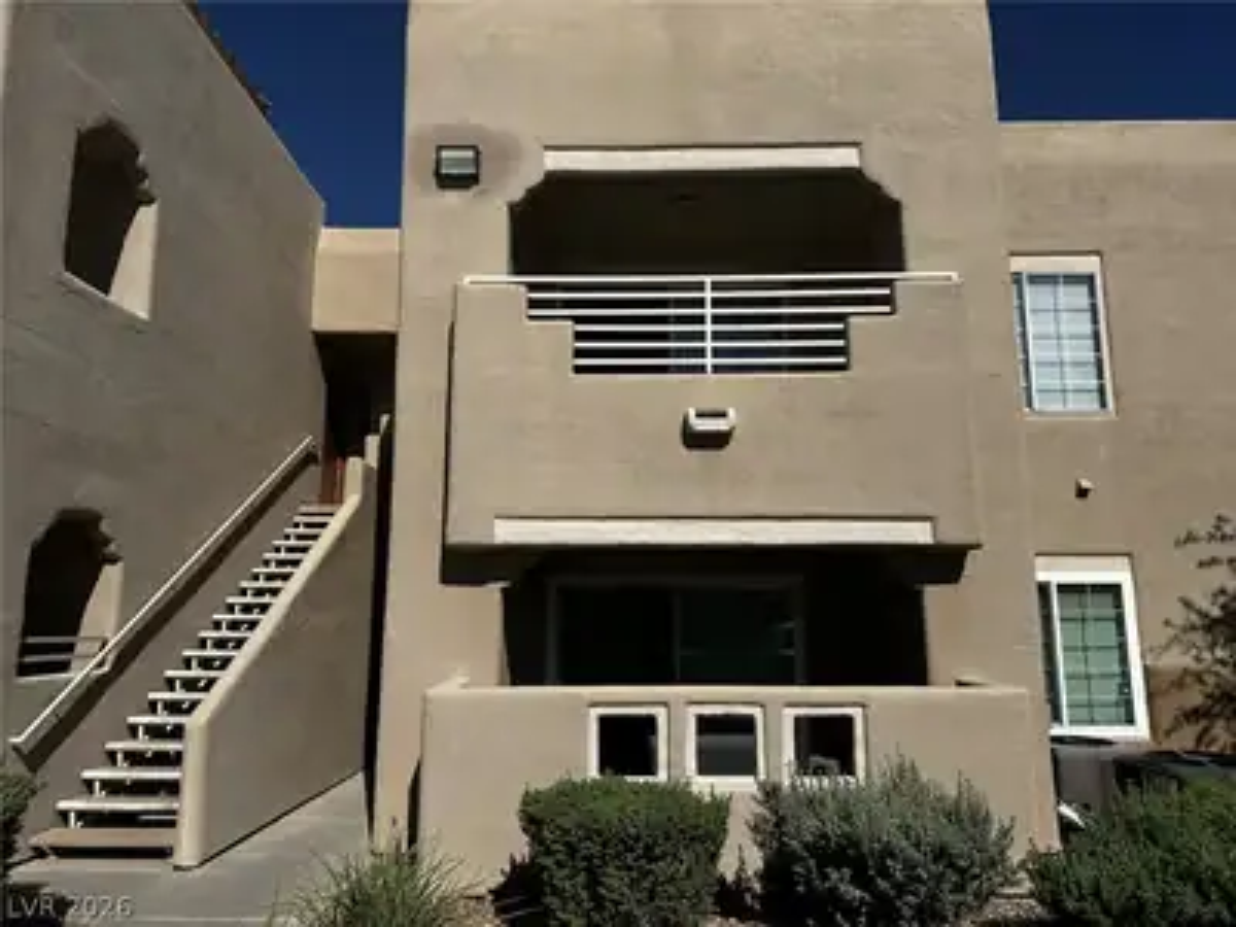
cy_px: 464
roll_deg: +0.1
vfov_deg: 56.8
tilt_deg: +10.2
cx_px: 618
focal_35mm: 24
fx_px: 857
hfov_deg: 71.6
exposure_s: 1/10753
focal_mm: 6.86
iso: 80
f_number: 1.78
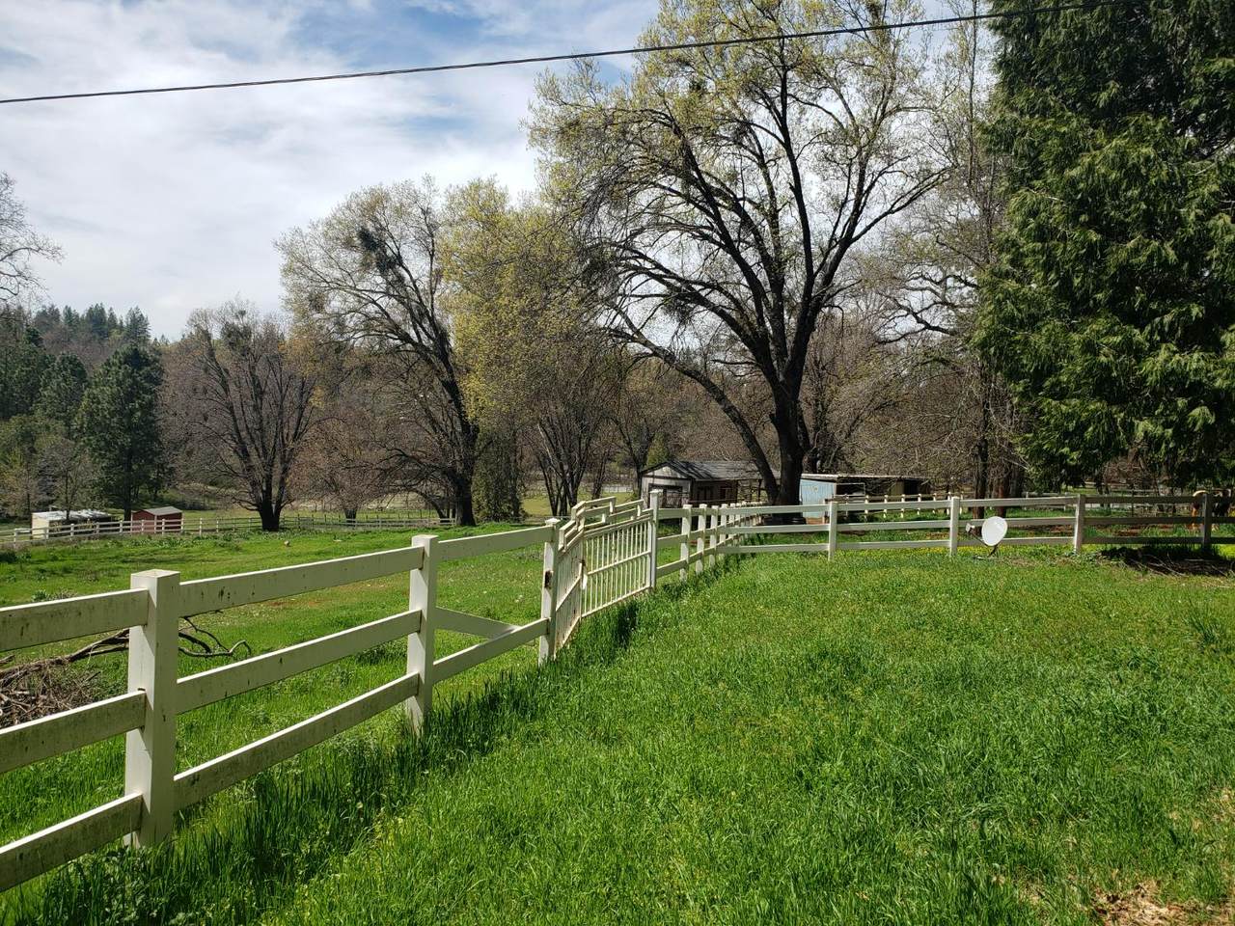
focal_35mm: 26
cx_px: 618
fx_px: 928
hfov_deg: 67.3
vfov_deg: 53.1
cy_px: 463
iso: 50
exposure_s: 1/1389
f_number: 2.4
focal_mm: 4.3
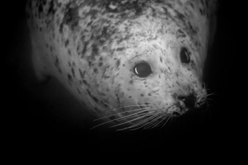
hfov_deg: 14.4
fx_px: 982
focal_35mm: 142
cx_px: 124
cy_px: 82
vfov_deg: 9.6
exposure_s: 1/160
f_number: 5.3
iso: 500
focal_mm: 95
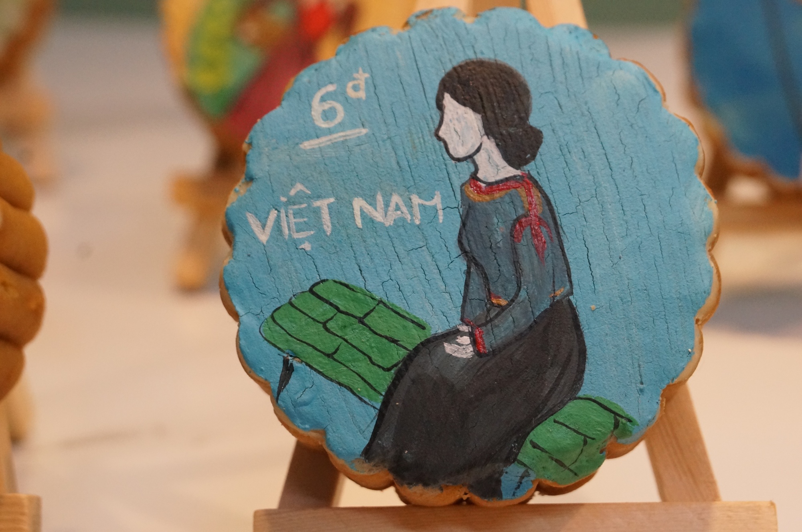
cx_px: 401
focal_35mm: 78
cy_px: 266
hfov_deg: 26.0
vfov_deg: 17.4
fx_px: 1735
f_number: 8
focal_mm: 52
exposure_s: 1/250
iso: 3200
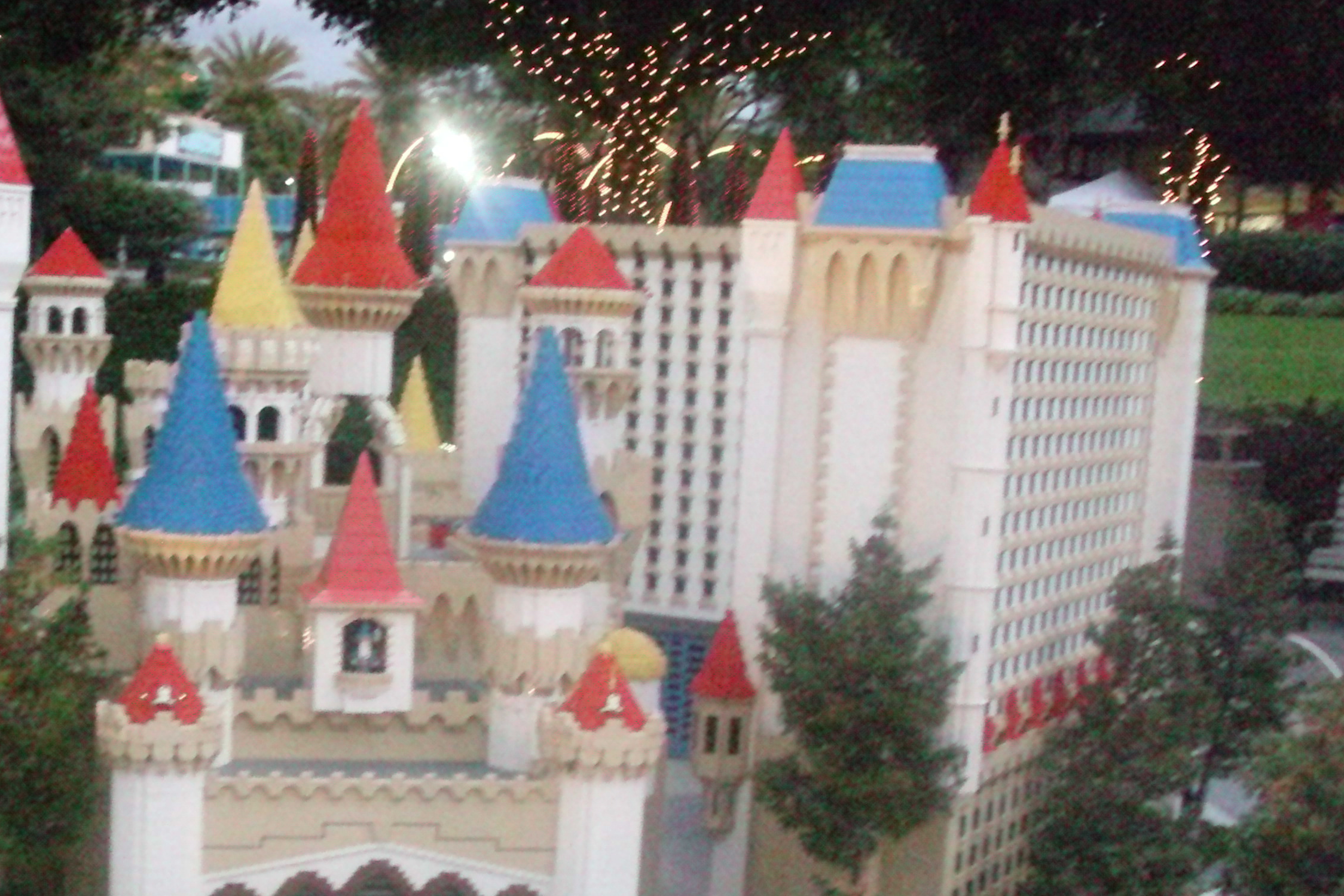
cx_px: 334
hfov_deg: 31.3
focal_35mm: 63
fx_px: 2352
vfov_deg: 21.3
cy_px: 740
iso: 1600
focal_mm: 6.3
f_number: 3.1
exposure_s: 1/42
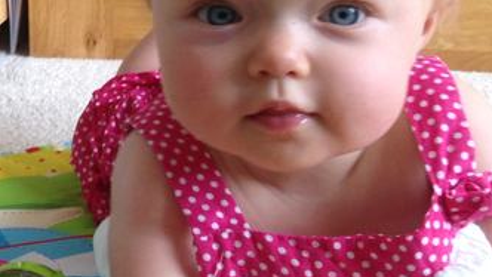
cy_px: 34
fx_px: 1357
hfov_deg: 19.1
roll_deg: +4.1
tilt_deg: -10.6
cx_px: -144
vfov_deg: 11.6
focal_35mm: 104
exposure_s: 1/30
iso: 50
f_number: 2.4
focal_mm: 4.12
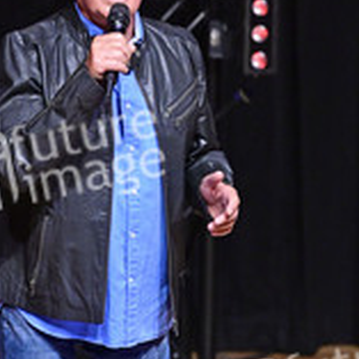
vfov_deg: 4.1
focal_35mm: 432
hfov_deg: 4.1
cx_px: 114
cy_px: 279
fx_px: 5069
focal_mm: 200
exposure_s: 1/320
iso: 3200
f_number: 3.5
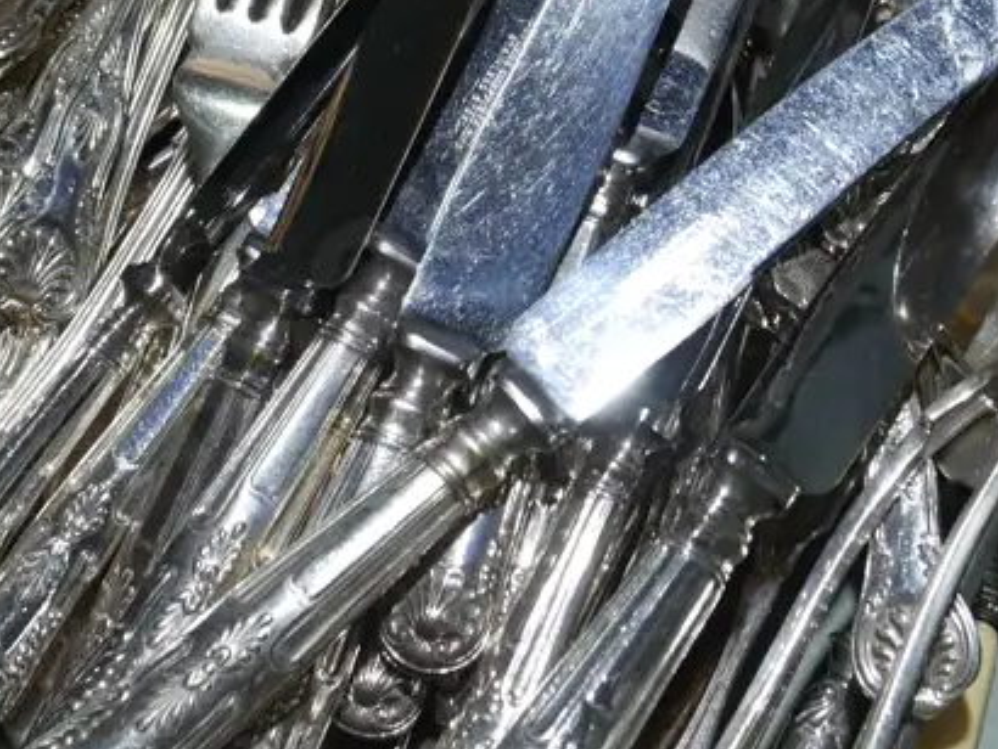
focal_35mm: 90
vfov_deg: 16.3
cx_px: 484
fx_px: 2596
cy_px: 186
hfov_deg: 21.8
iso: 200
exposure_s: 1/100
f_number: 4
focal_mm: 18
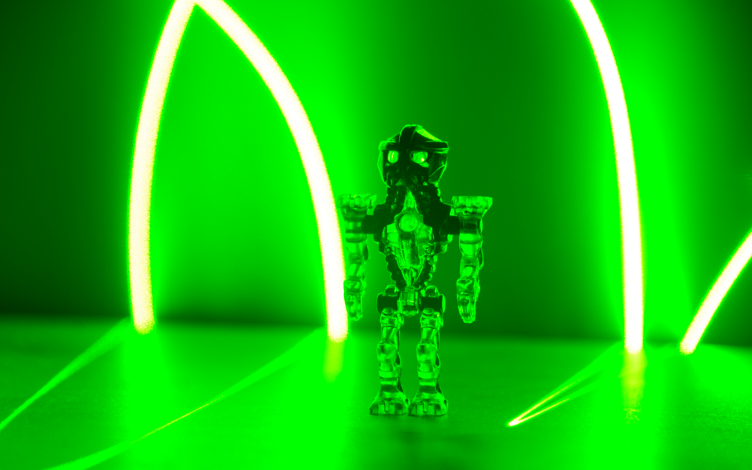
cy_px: 244
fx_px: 6292
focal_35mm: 307
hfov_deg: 6.8
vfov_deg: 4.3
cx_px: 375
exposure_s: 1.5
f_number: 5.6
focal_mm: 200
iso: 100
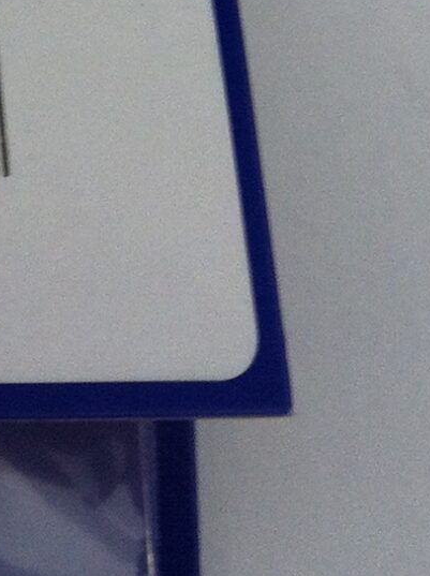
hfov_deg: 8.5
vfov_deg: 10.4
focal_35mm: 167
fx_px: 2774
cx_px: -394
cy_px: -753
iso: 80
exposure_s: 1/15
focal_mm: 3.85
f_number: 2.8
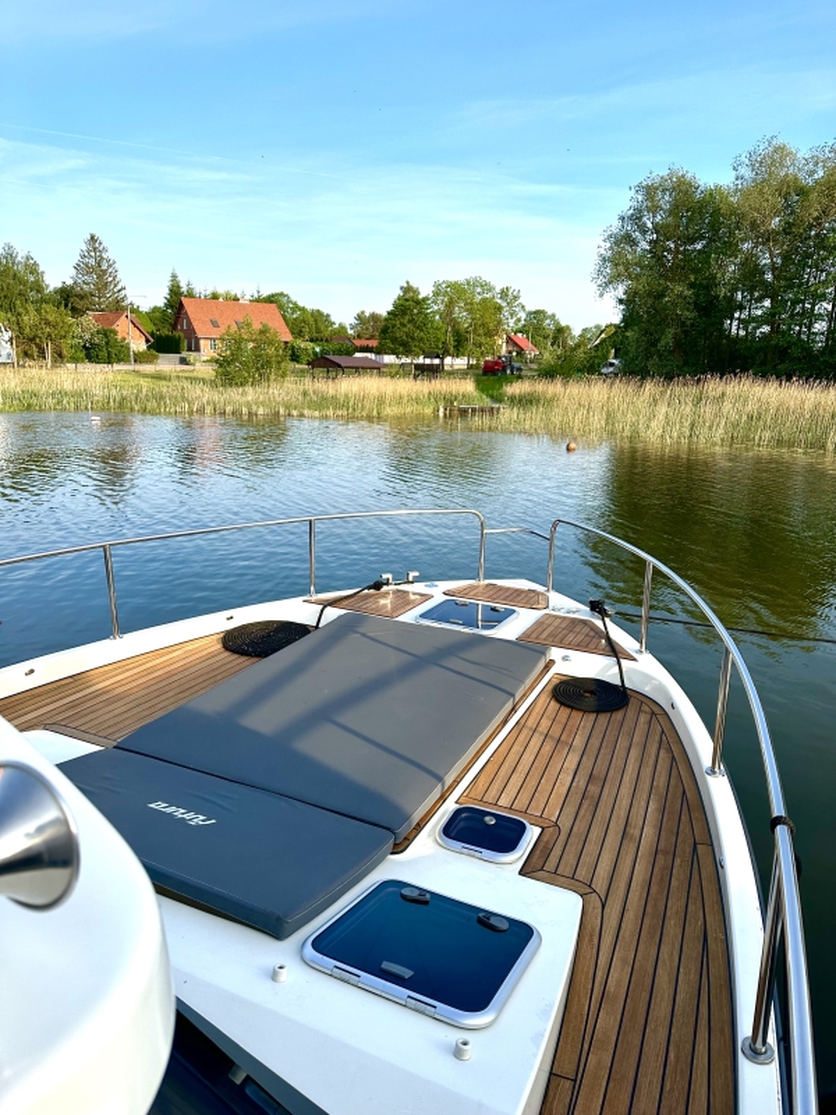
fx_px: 773
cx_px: 418
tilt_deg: -13.1
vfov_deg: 71.6
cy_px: 558
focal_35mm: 24
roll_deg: -1.3
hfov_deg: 56.8
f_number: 1.78
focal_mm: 6.86
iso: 80
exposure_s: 1/2203
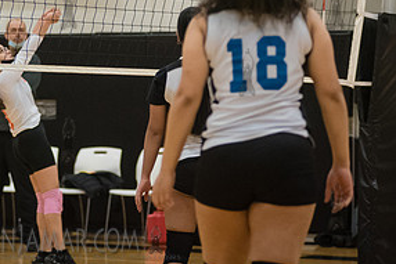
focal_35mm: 213
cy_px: 5
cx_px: 68
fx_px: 2344
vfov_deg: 6.4
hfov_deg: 9.6
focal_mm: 105
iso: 5000
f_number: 3.2
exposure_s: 1/400
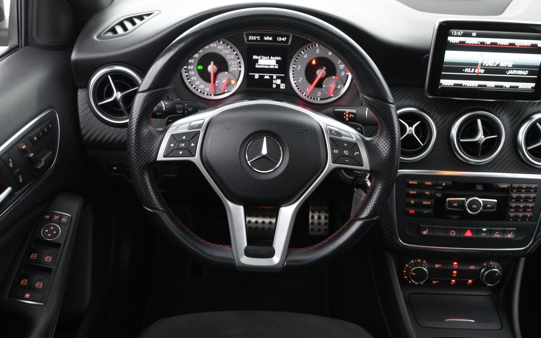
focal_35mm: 37
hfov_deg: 52.7
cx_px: 270
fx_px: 546
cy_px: 175
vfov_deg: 34.4
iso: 5000
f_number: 4.2
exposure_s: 1/40
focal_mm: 24
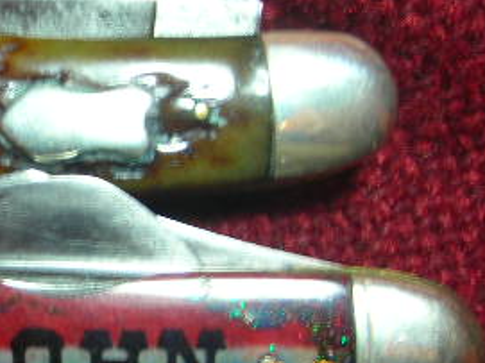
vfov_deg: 11.4
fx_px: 1821
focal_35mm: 130
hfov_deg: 14.8
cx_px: -30
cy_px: 256
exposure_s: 1/7
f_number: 3.6
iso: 50
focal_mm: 9.1
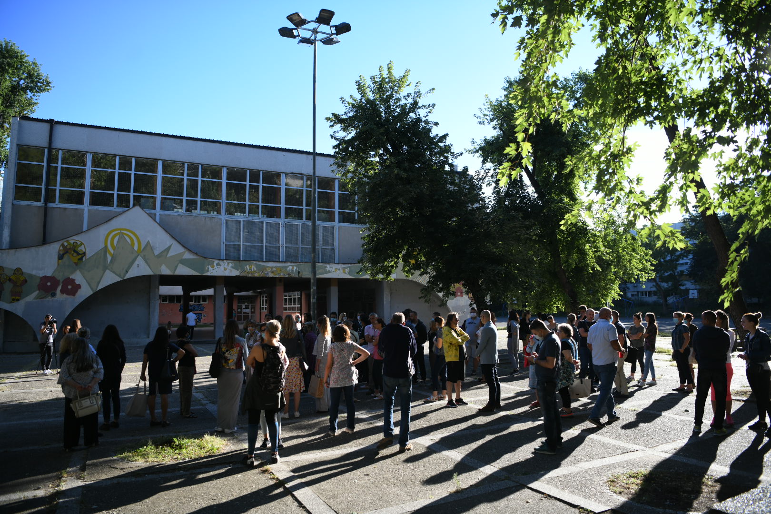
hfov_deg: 73.7
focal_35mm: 24
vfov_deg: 53.1
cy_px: 257
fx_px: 514
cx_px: 386
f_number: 2.8
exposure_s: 1/2500
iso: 400
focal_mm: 24
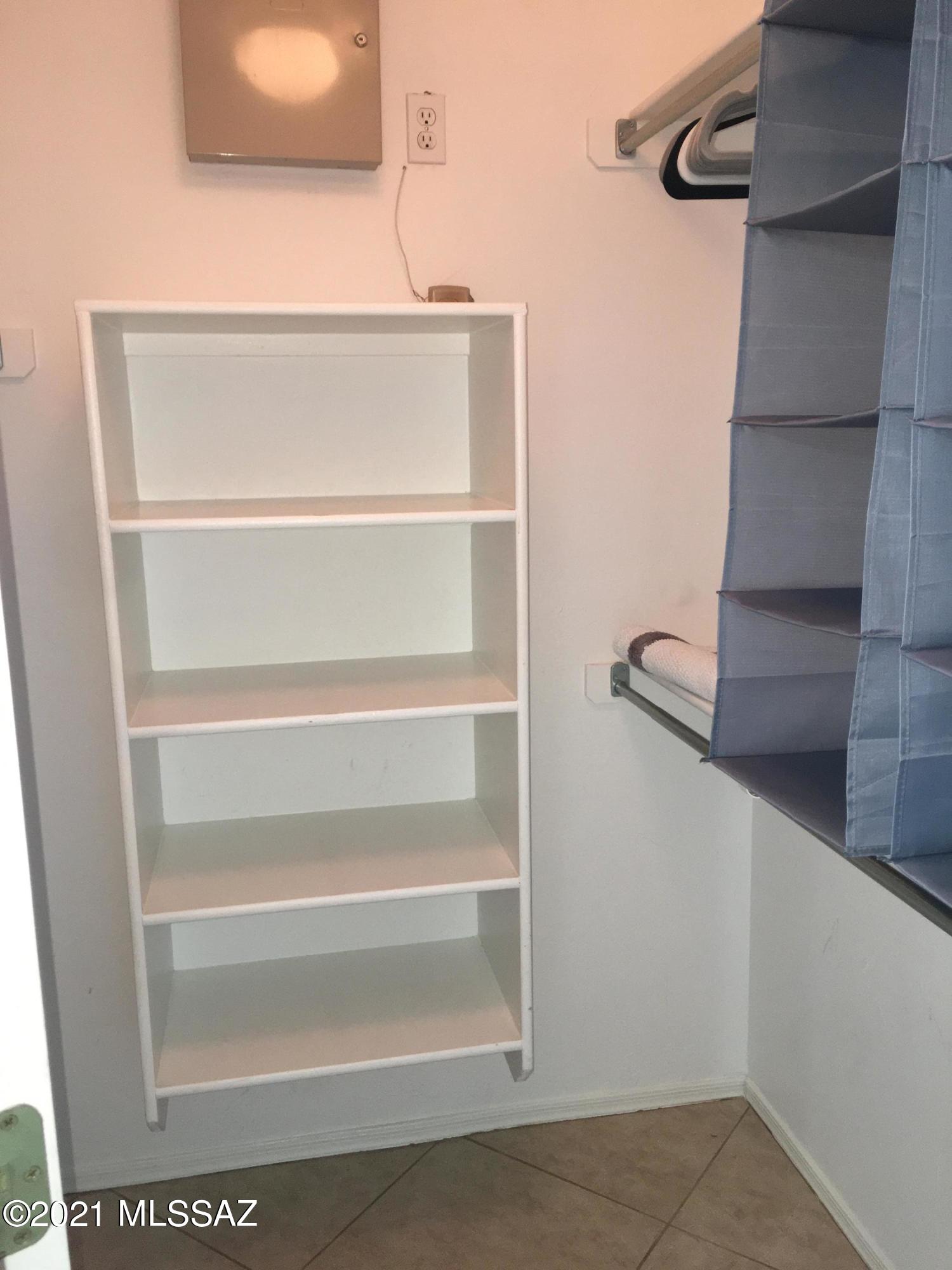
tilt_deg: -10.6
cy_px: 635
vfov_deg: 61.7
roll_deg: -1.1
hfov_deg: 48.2
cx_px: 476
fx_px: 1063
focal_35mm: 29
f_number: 2.2
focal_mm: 4.15
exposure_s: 1/30
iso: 100
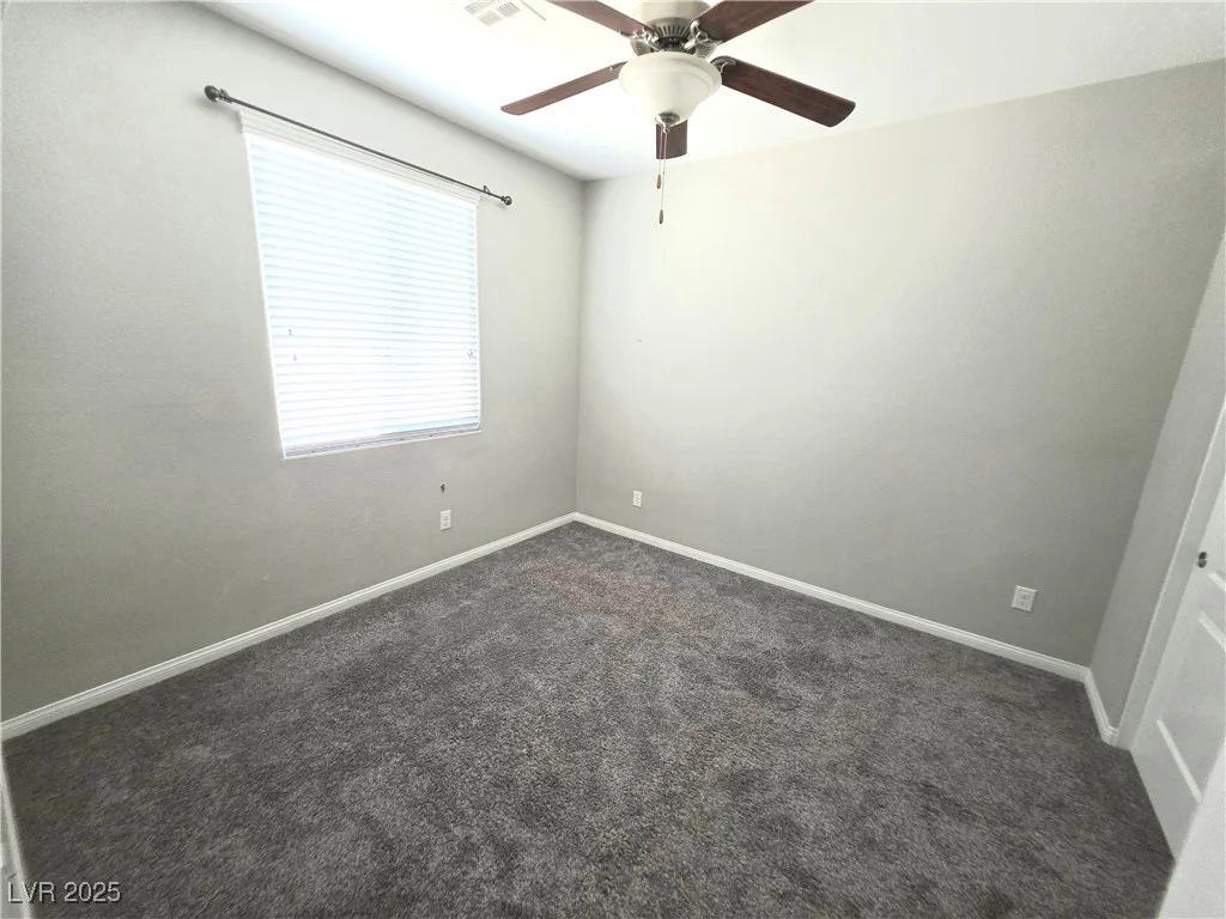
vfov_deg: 89.9
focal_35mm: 13
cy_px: 460
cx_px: 613
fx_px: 460
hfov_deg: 106.2
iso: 250
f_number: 1.9
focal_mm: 2.2
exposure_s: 1/101
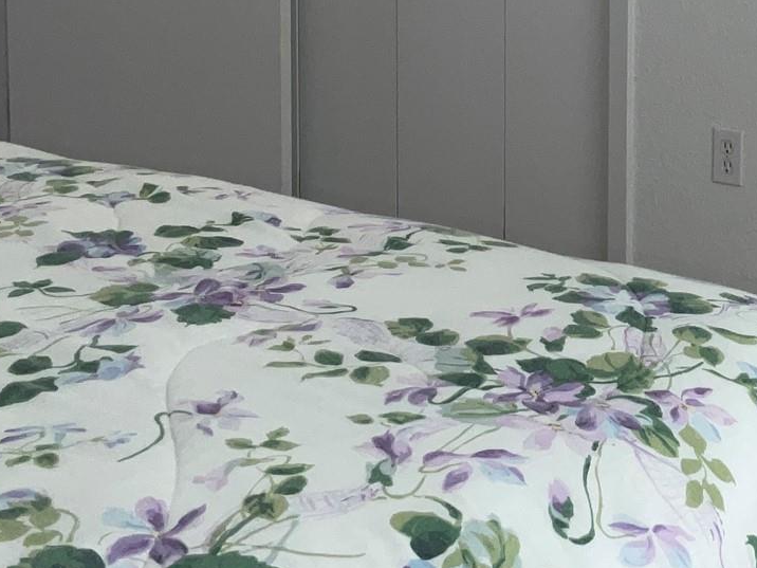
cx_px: 696
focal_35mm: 83
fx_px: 1815
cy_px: 6
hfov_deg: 22.9
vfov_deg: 17.4
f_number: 1.8
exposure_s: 1/120
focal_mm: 3
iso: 32
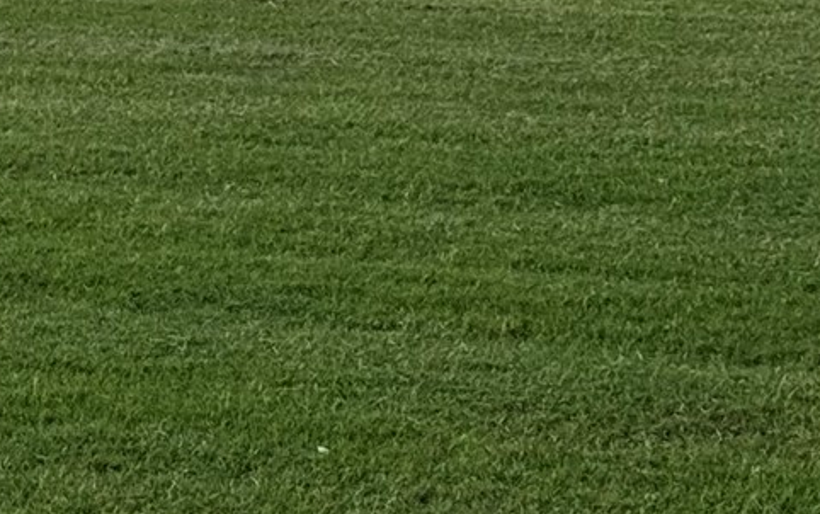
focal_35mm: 216
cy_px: -477
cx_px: -407
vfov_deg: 6.0
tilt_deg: -0.5
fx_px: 4830
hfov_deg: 9.4
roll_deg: -0.9
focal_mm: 6.76
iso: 80
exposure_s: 1/9901
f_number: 1.78
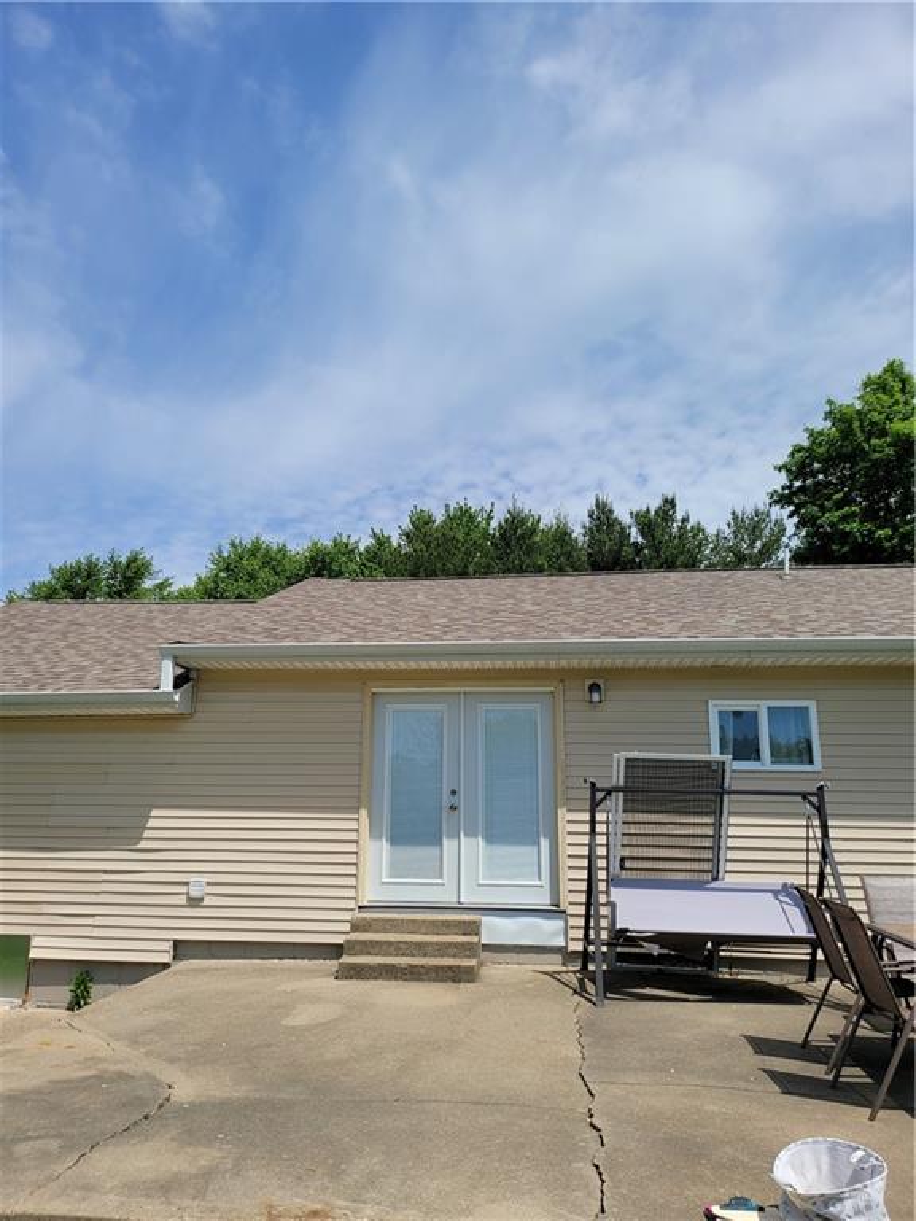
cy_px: 610
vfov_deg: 67.3
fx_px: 917
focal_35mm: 26
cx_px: 458
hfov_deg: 53.1
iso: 40
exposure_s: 1/3871
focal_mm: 5
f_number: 1.8
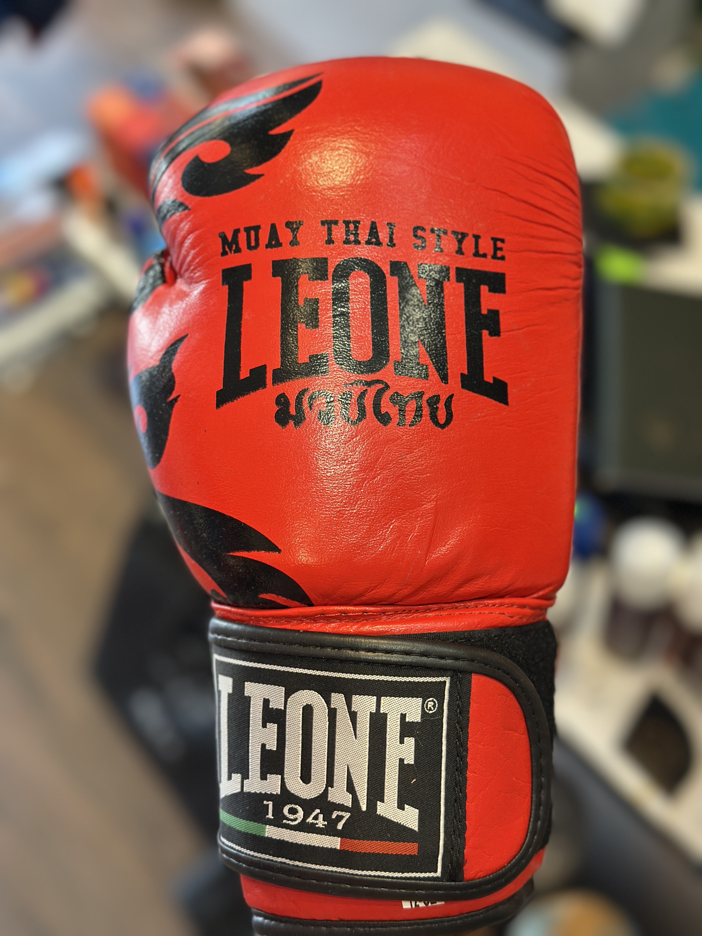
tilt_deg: -56.5
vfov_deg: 39.7
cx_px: 351
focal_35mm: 48
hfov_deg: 30.3
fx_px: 1298
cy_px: 468
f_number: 1.78
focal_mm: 6.86
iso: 160
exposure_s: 1/100
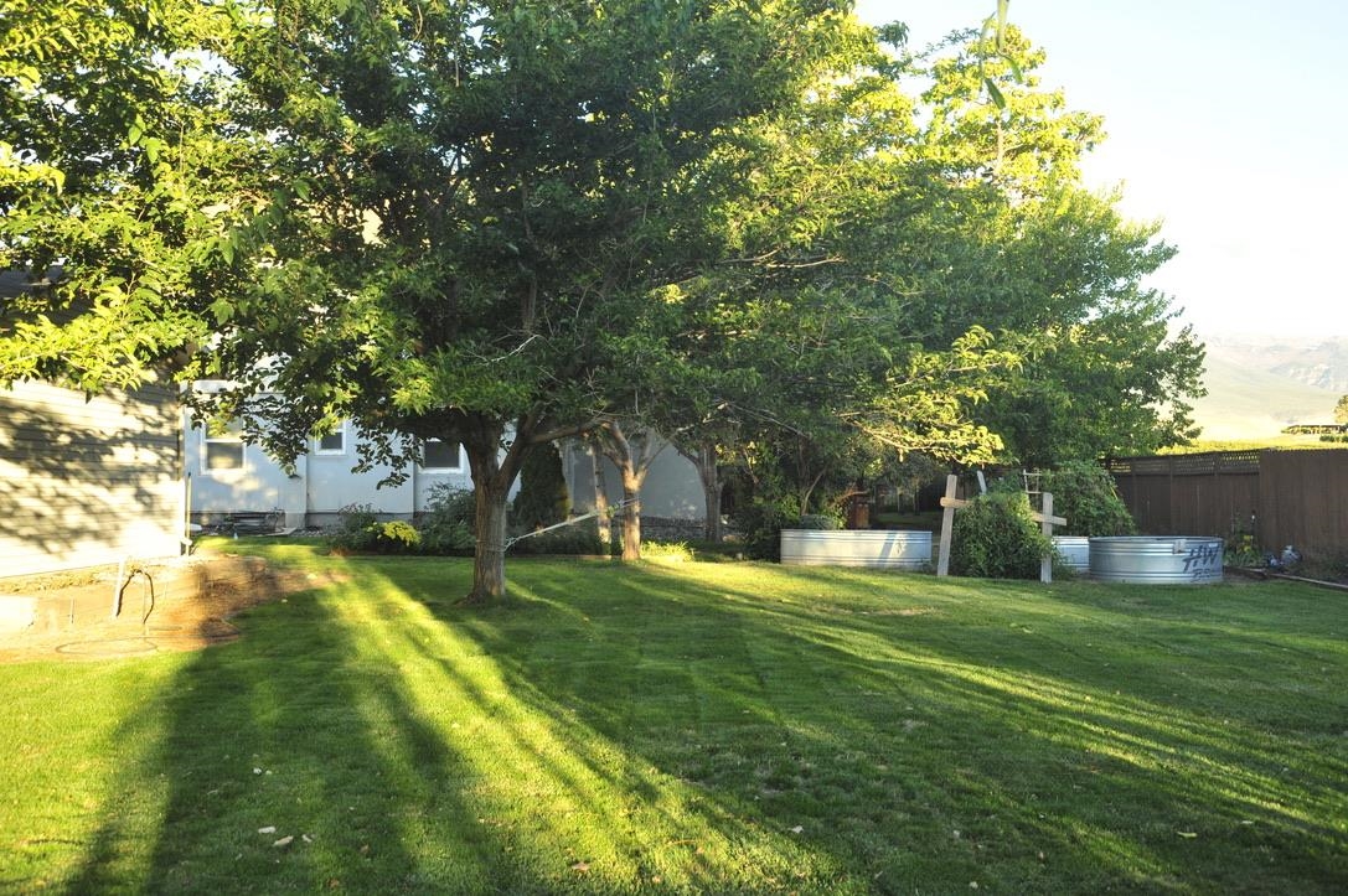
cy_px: 448
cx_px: 674
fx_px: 1684
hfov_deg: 43.6
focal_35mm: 45
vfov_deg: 29.8
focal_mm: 45
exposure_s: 1/250
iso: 1600
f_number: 11
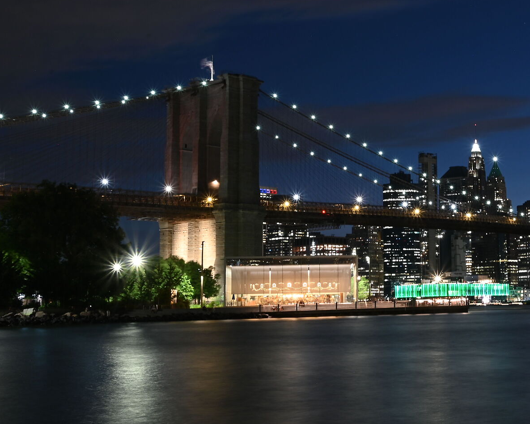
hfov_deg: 30.6
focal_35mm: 57
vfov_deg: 26.7
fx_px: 894
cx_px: 534
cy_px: 215
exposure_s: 20
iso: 125
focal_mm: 30
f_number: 16
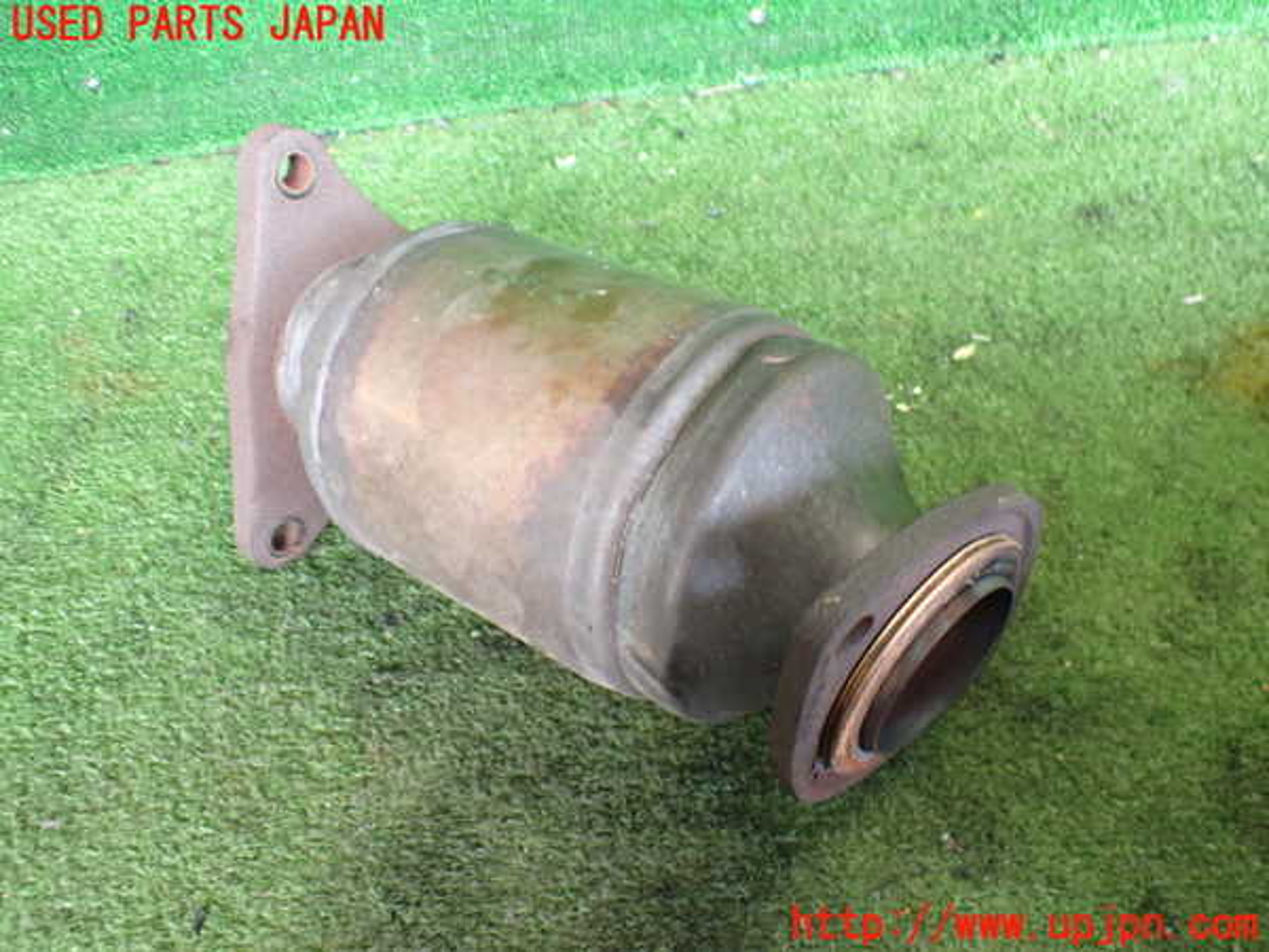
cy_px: 476
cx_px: 634
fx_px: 1100
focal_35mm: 30
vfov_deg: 46.8
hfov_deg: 60.0
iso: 800
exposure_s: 1/100
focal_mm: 5.4
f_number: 2.3
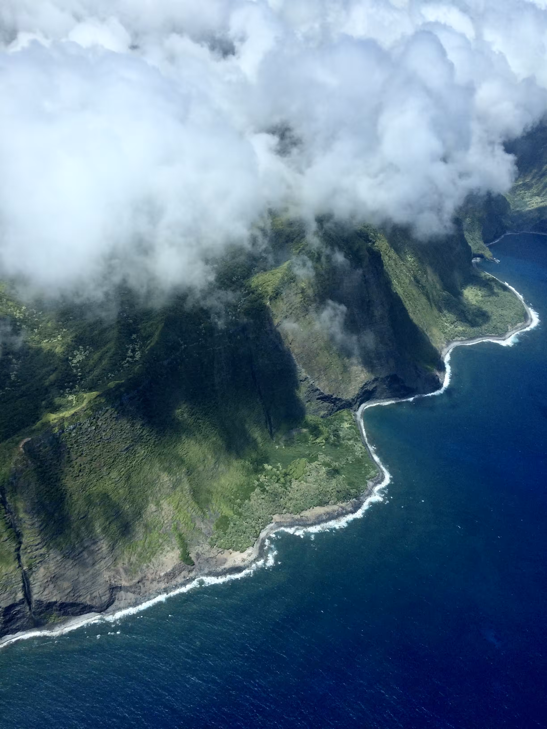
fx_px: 611
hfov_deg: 48.2
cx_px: 274
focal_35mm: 29
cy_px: 364
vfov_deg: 61.7
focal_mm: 4.15
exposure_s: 1/2740
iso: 32
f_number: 2.2
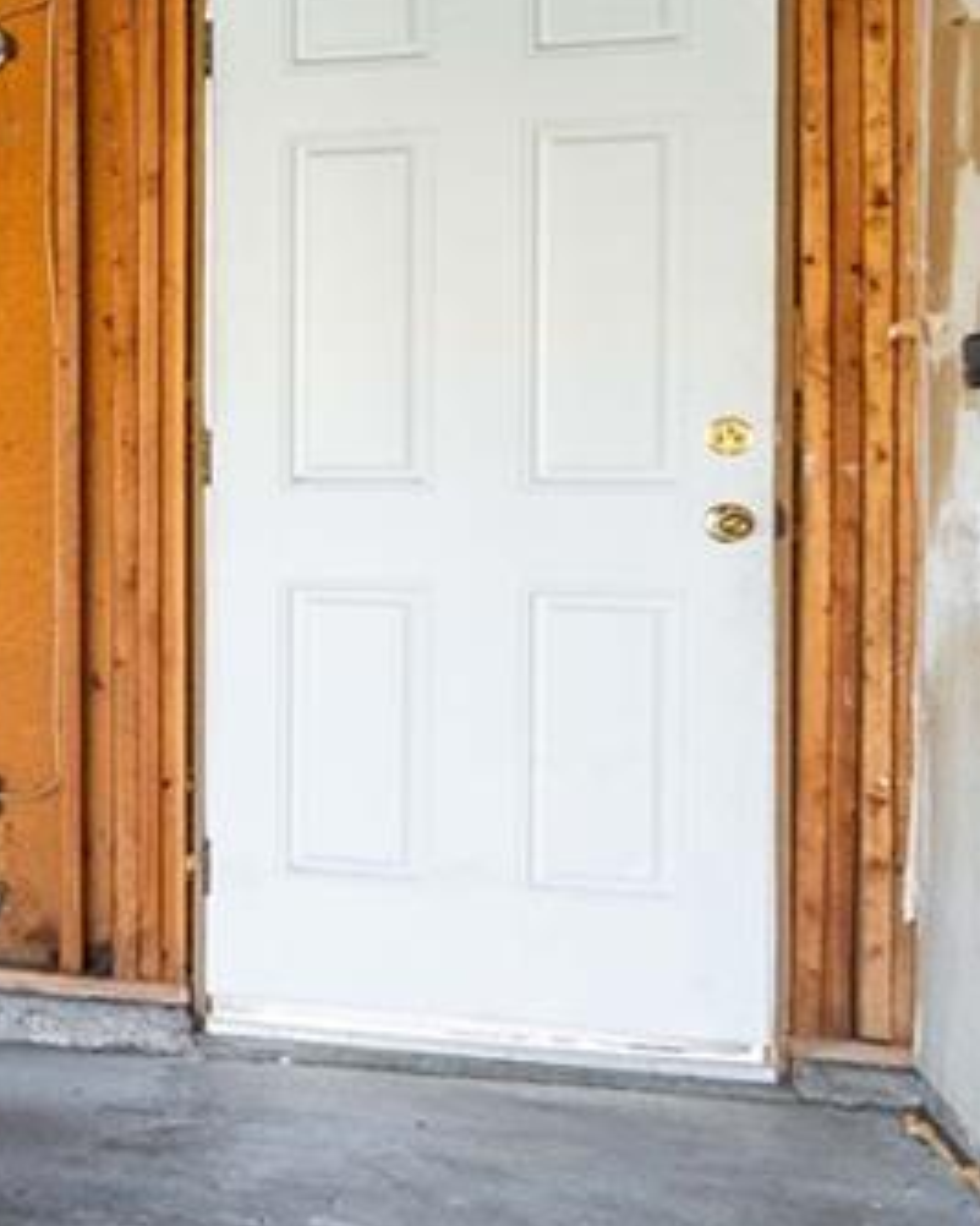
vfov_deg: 26.3
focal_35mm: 72
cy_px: 459
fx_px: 2612
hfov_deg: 13.8
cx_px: -1468
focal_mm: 16
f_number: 7.1
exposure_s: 1/400
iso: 320
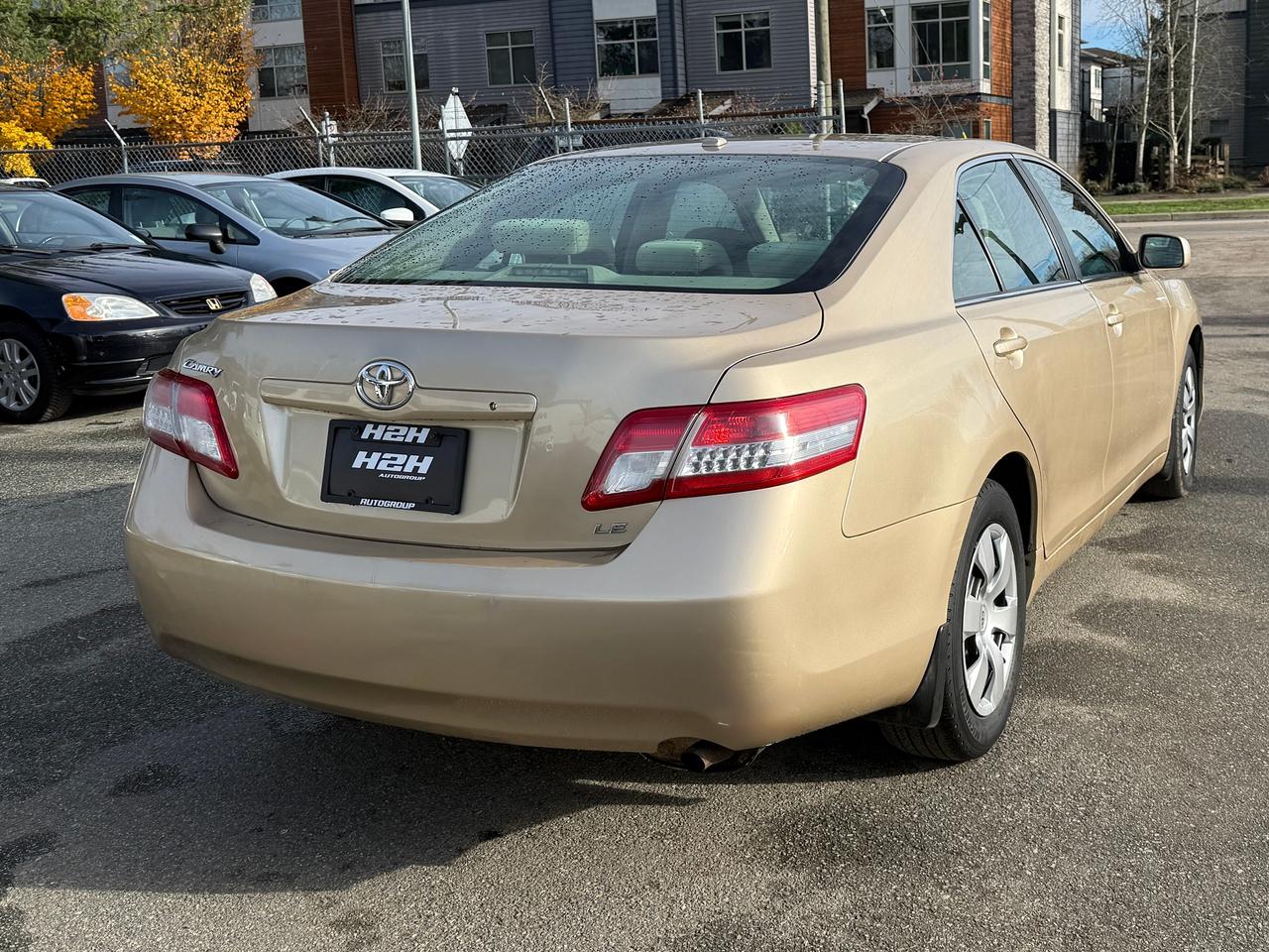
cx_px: 634
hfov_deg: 71.6
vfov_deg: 56.8
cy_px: 476
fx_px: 880
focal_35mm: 24
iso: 80
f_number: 1.78
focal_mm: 6.76
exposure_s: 1/2907
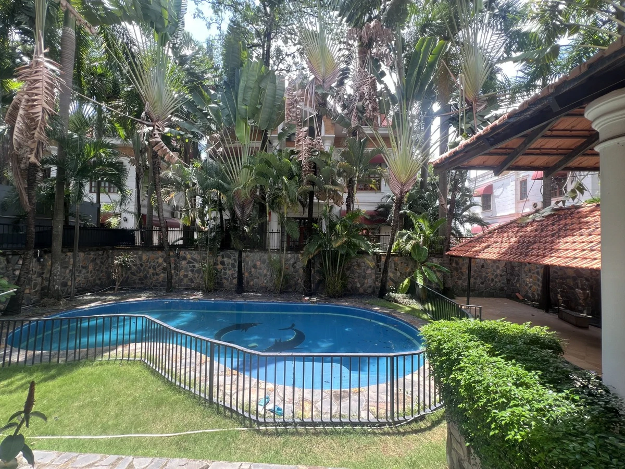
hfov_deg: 106.2
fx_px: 235
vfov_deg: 89.9
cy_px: 234
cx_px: 312
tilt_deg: +1.5
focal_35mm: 13
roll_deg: -1.2
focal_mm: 1.57
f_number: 1.8
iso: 32
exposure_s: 1/102
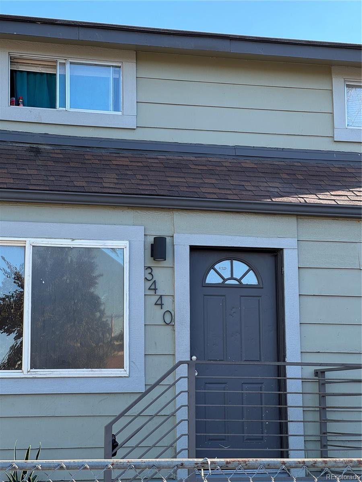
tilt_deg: +10.1
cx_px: 181
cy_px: 241
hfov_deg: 19.1
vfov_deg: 25.3
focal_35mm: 77
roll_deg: +1.2
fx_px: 1074
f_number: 2.8
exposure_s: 1/99
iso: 25
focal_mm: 9
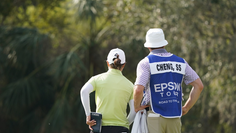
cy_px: 63
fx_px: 2378
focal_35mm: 380
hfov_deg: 5.7
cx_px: 118
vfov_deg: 3.2
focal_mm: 362
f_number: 6.3
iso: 1000
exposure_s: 1/2000
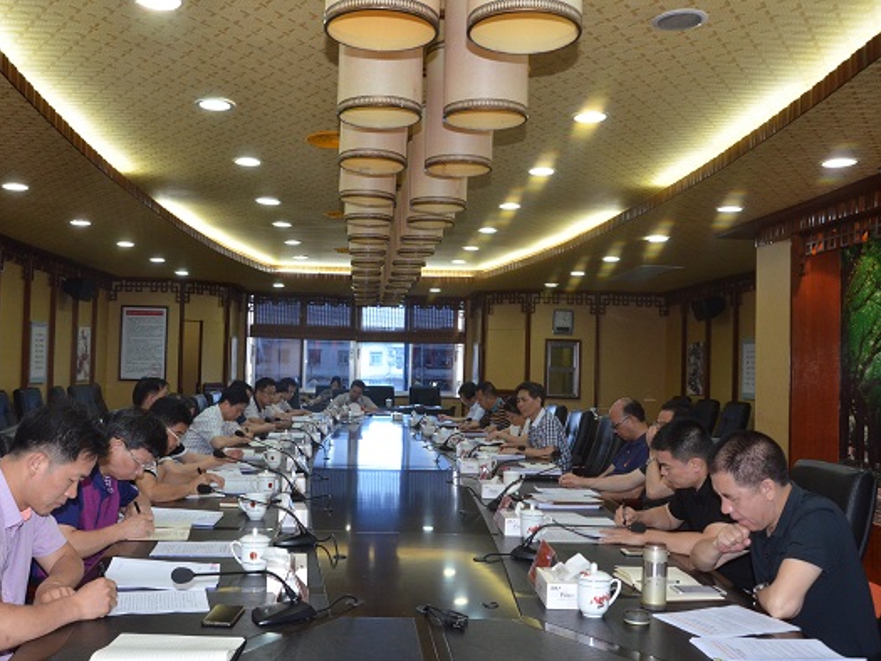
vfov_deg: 41.2
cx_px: 383
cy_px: 330
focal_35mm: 35
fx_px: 879
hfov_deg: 53.1
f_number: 5.6
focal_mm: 21
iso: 1600
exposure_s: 1/100
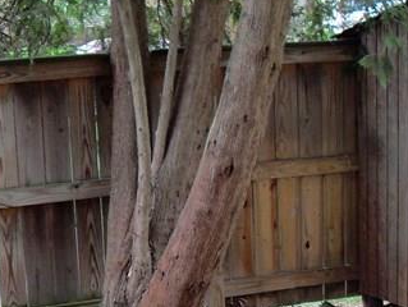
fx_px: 1286
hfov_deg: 18.0
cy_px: 331
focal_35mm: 109
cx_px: 251
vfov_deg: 13.4
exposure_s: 1/90
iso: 100
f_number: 2.8
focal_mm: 6.3
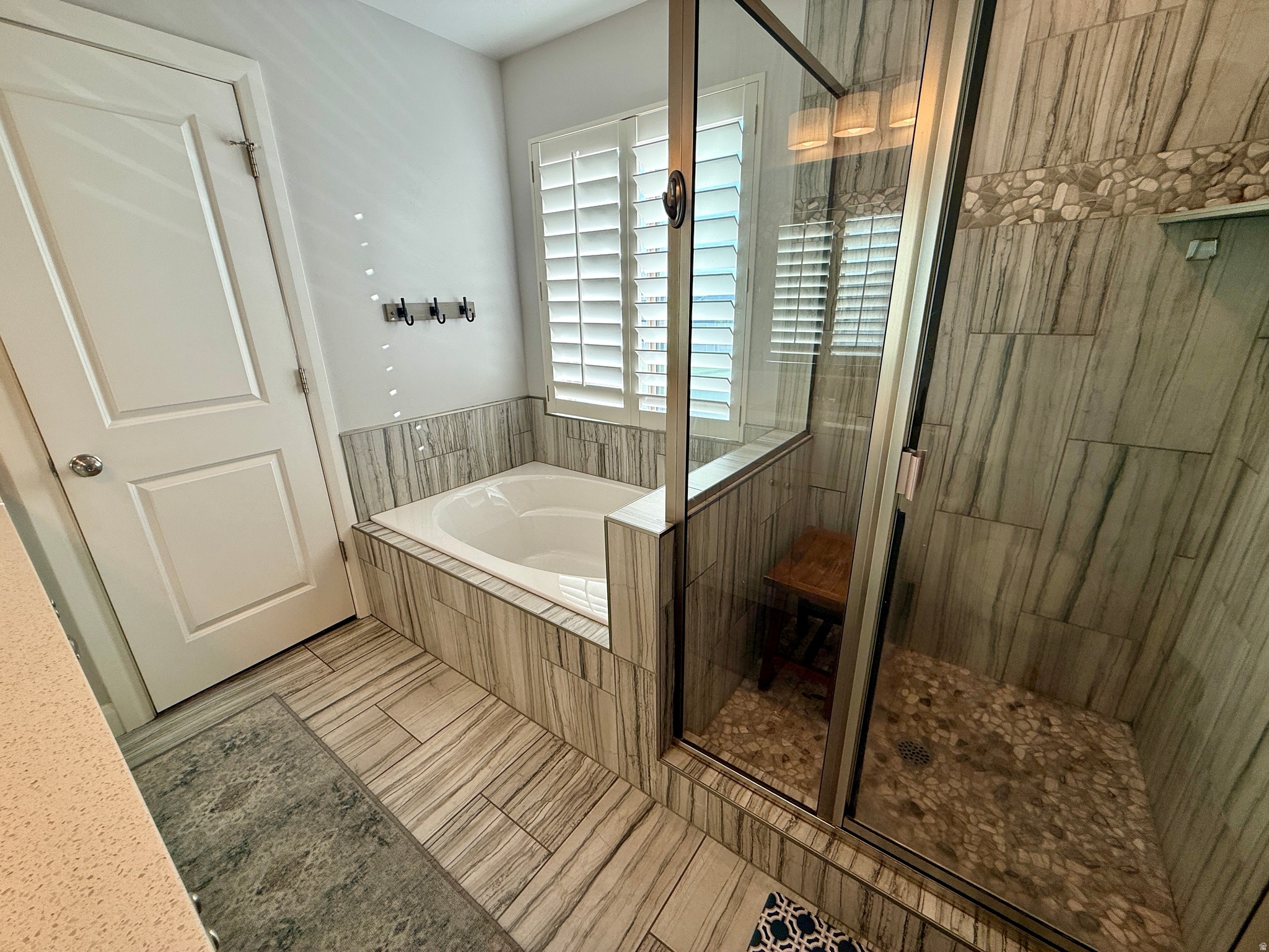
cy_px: 476
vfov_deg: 85.7
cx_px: 634
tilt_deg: -17.8
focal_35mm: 14
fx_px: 513
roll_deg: +1.2
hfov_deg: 102.1
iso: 64
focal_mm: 2.22
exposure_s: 1/131
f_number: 2.2
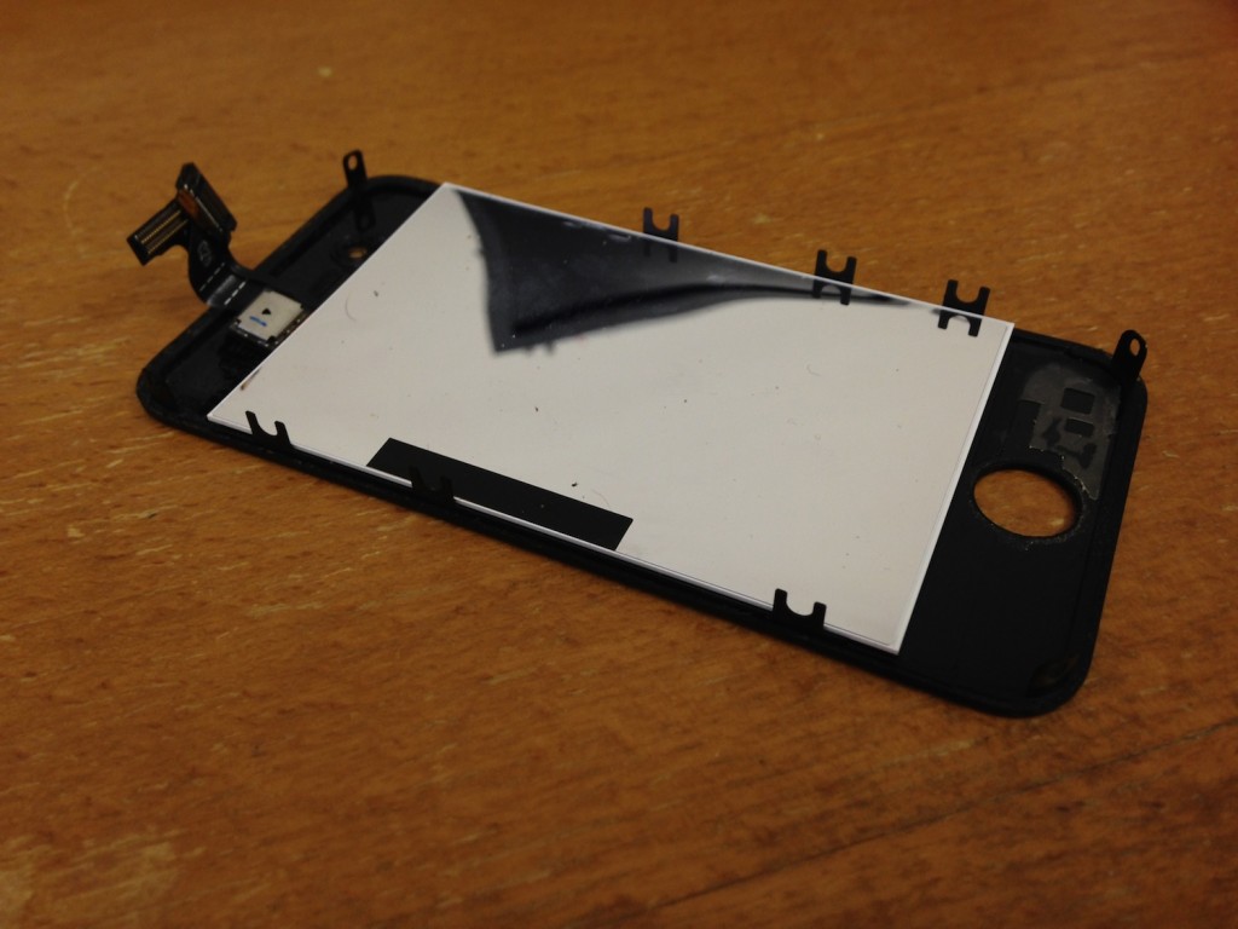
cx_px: 619
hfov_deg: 55.4
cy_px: 464
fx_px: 1180
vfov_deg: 42.9
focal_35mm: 33
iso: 64
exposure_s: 1/20
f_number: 2.4
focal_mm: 4.12
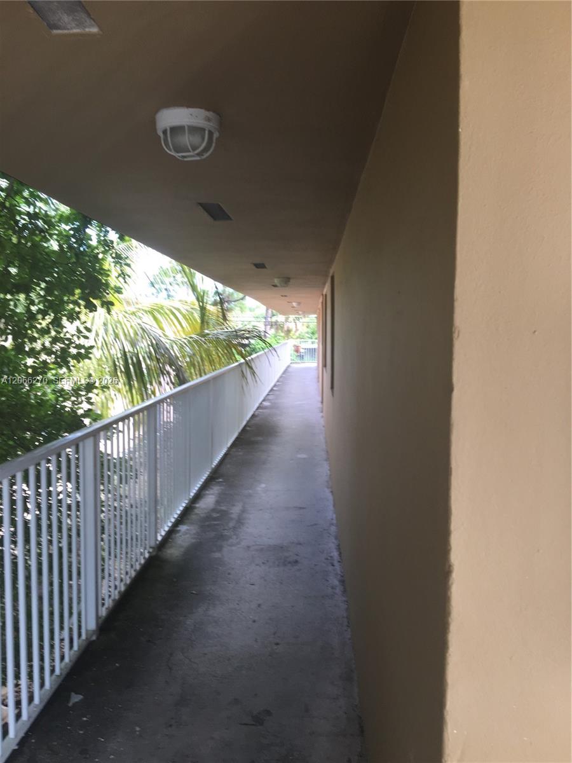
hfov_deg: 48.2
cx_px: 286
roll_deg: -2.8
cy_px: 382
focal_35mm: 29
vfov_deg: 61.7
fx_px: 639
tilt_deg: -4.4
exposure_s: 1/120
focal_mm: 4.15
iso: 40
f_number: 2.2
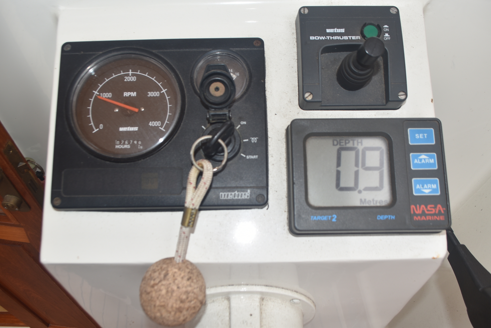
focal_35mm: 33
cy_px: 164
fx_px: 450
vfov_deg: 40.0
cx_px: 246
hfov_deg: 57.2
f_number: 5.6
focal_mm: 22
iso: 100
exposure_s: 1/125
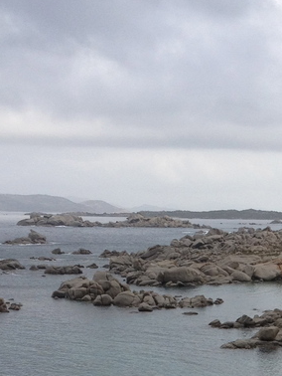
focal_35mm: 111
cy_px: 425
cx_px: 342
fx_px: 1204
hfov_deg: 13.0
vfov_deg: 17.1
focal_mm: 4.28
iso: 64
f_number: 2.4
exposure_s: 1/627
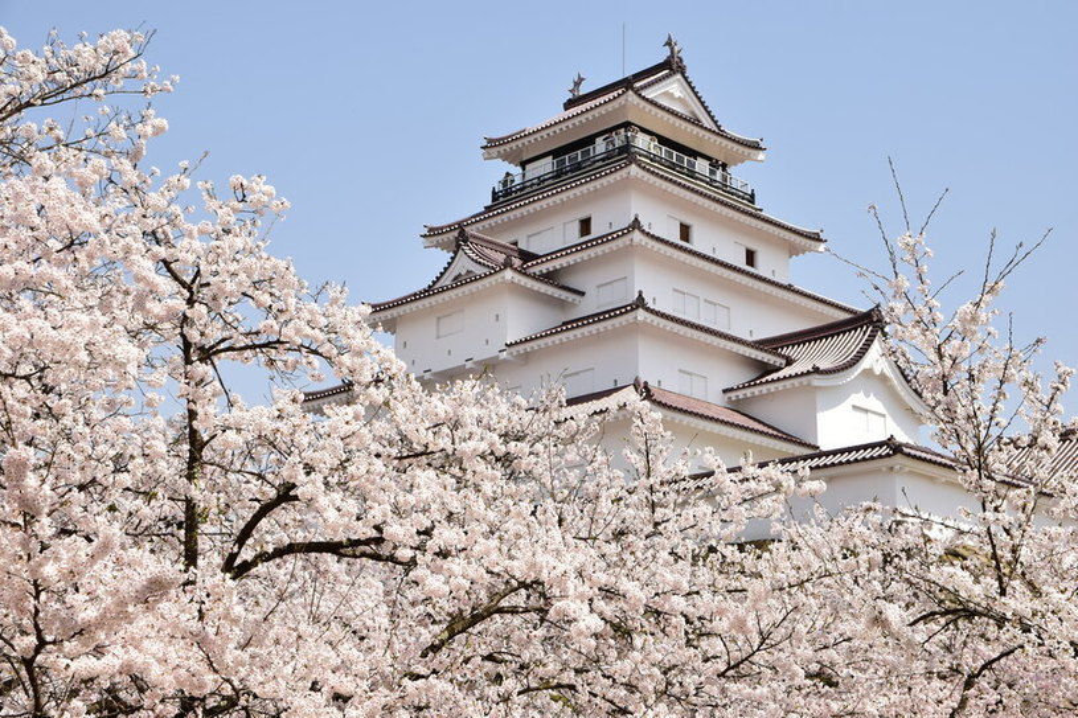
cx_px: 539
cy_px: 359
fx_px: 1706
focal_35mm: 57
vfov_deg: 23.8
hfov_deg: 35.1
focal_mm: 38
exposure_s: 1/250
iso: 100
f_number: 8
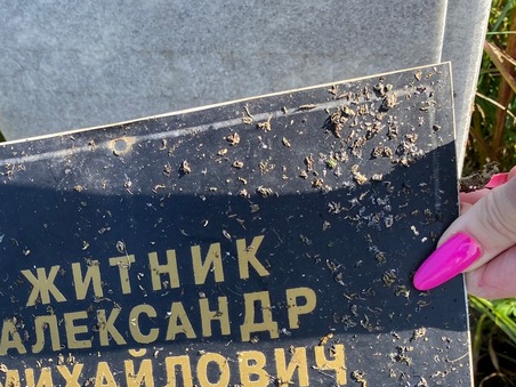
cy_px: 334
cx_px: 116
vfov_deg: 30.4
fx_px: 686
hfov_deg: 39.9
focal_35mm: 46
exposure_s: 1/508
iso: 32
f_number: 1.8
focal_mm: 4.25
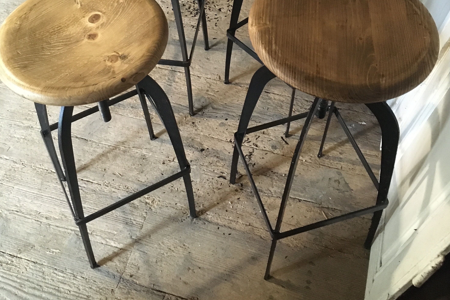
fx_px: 512
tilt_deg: -47.8
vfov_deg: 31.5
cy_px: 47
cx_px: 226
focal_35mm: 41
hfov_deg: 47.4
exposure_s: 1/17
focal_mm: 4.15
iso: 320
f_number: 2.2
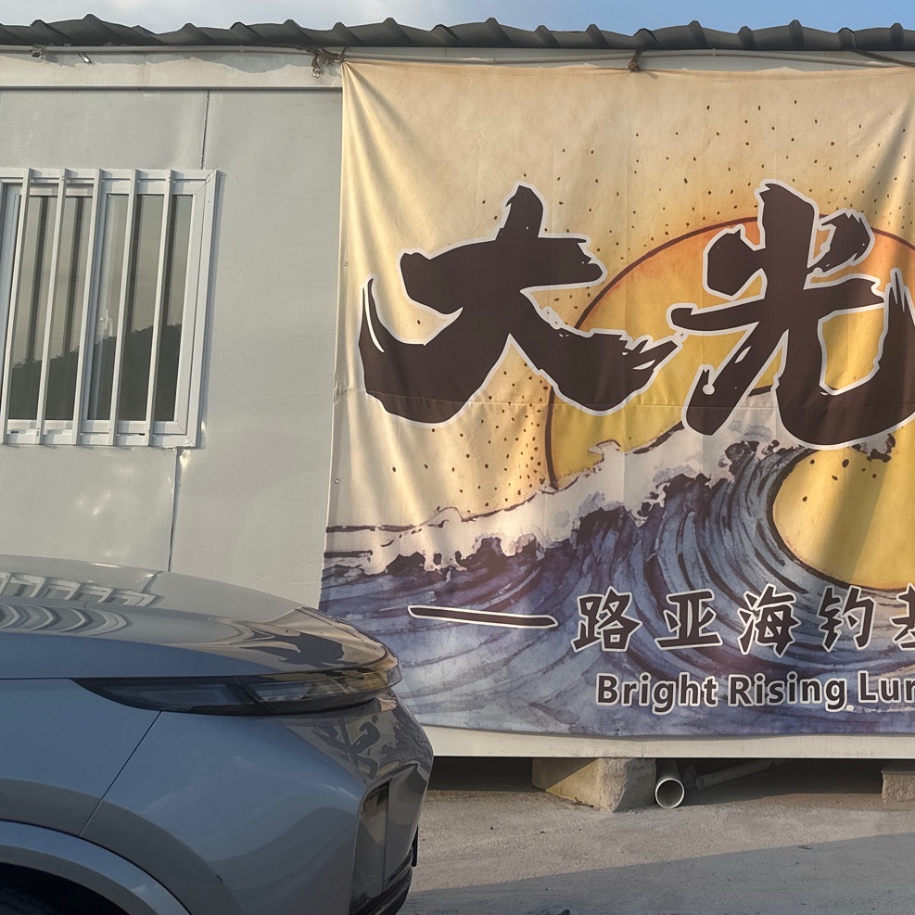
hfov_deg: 36.0
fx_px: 1286
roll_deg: -0.2
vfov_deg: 38.8
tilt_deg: +6.8
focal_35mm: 43
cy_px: 311
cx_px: 878
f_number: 1.78
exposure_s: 1/3717
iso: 80
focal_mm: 6.86
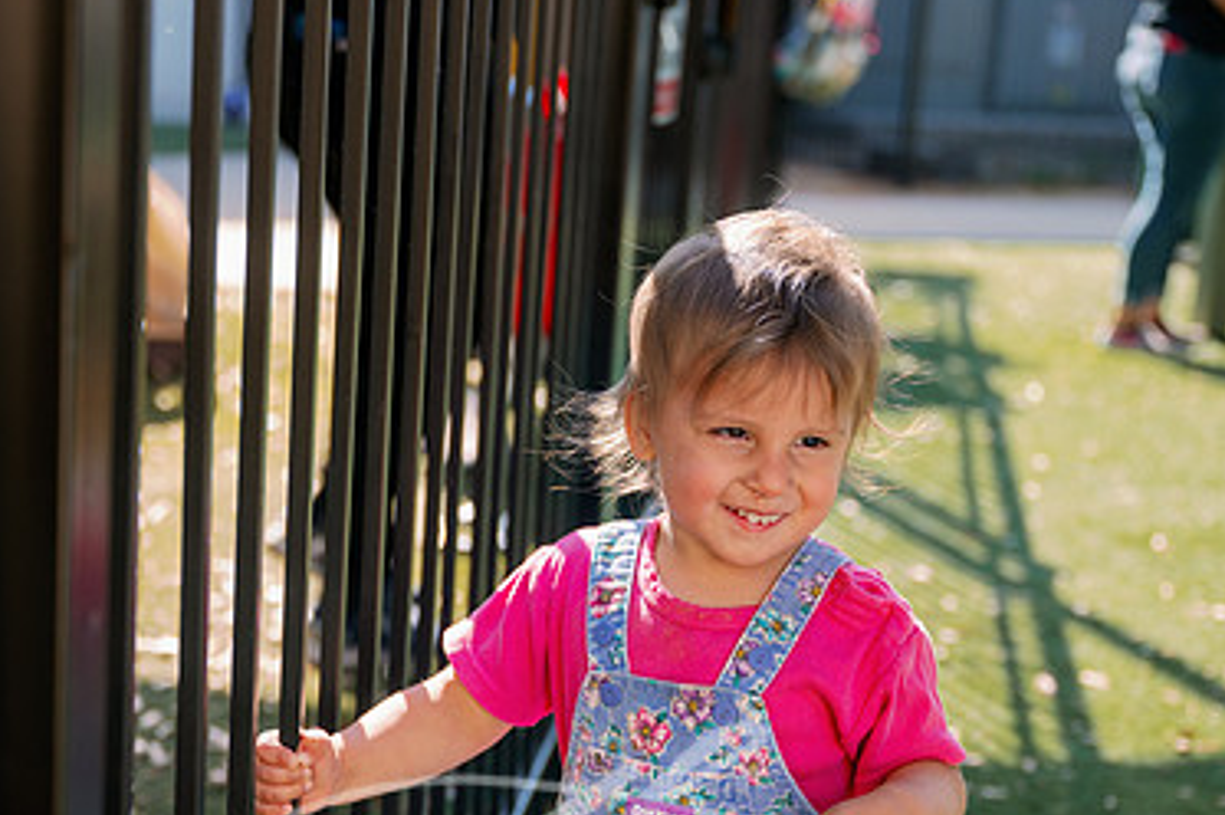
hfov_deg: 28.9
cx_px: 578
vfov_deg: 19.4
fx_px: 2380
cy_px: 536
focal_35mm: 70
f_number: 2.8
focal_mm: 45
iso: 160
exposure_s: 1/1000
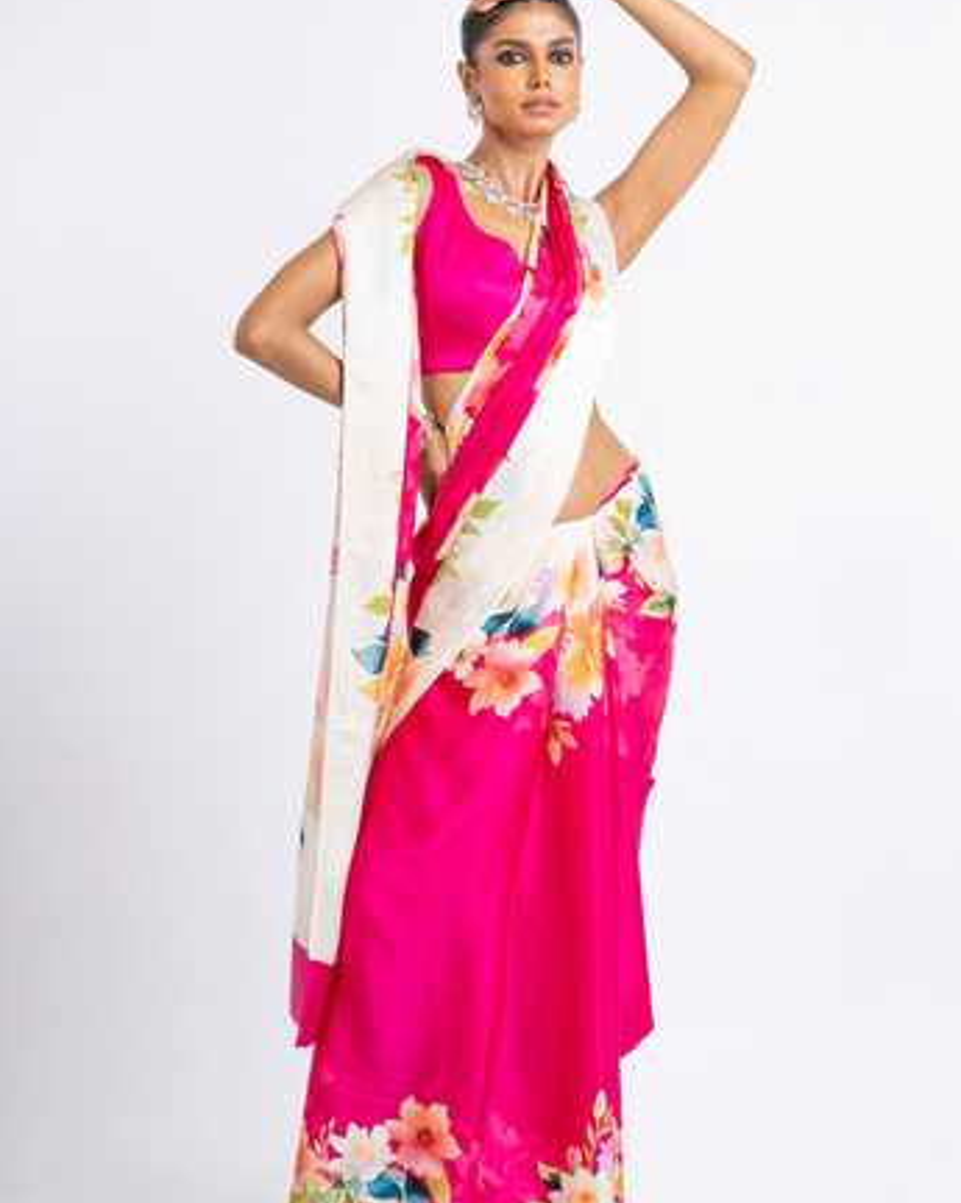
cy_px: 645
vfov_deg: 19.8
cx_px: 482
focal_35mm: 97
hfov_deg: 15.8
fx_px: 3452
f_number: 13
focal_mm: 85
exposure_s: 1/160
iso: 200
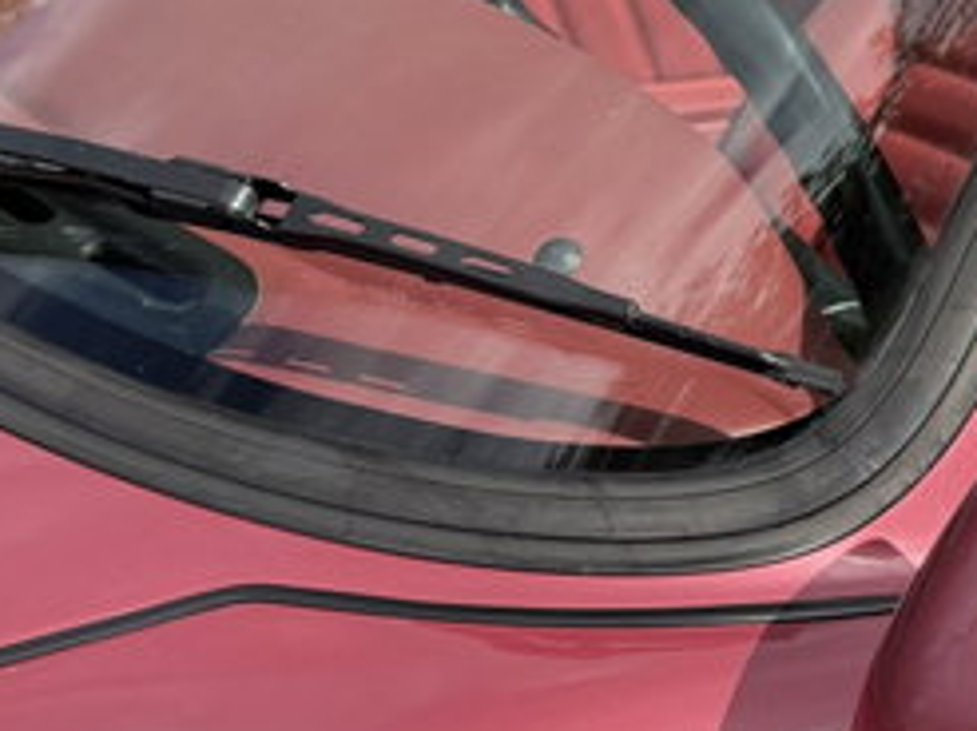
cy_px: 56
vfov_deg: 19.2
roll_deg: +2.6
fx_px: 2115
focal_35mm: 75
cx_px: 969
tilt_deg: -16.3
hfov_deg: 24.8
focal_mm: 6.76
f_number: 1.78
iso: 125
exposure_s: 1/4673
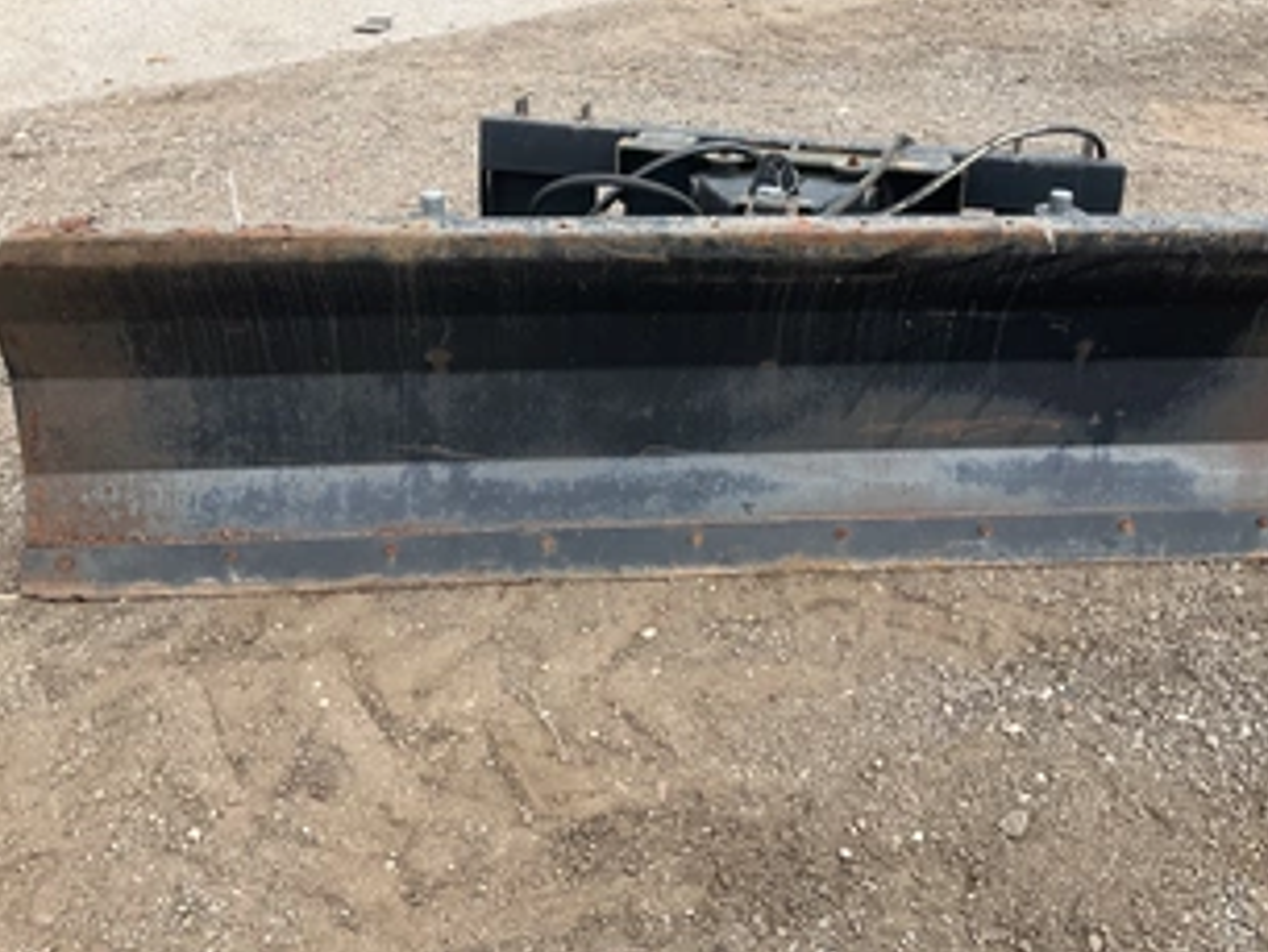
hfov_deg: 48.8
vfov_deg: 37.4
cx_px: 728
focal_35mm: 38
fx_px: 1393
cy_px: 337
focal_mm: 3
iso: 25
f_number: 1.8
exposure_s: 1/650
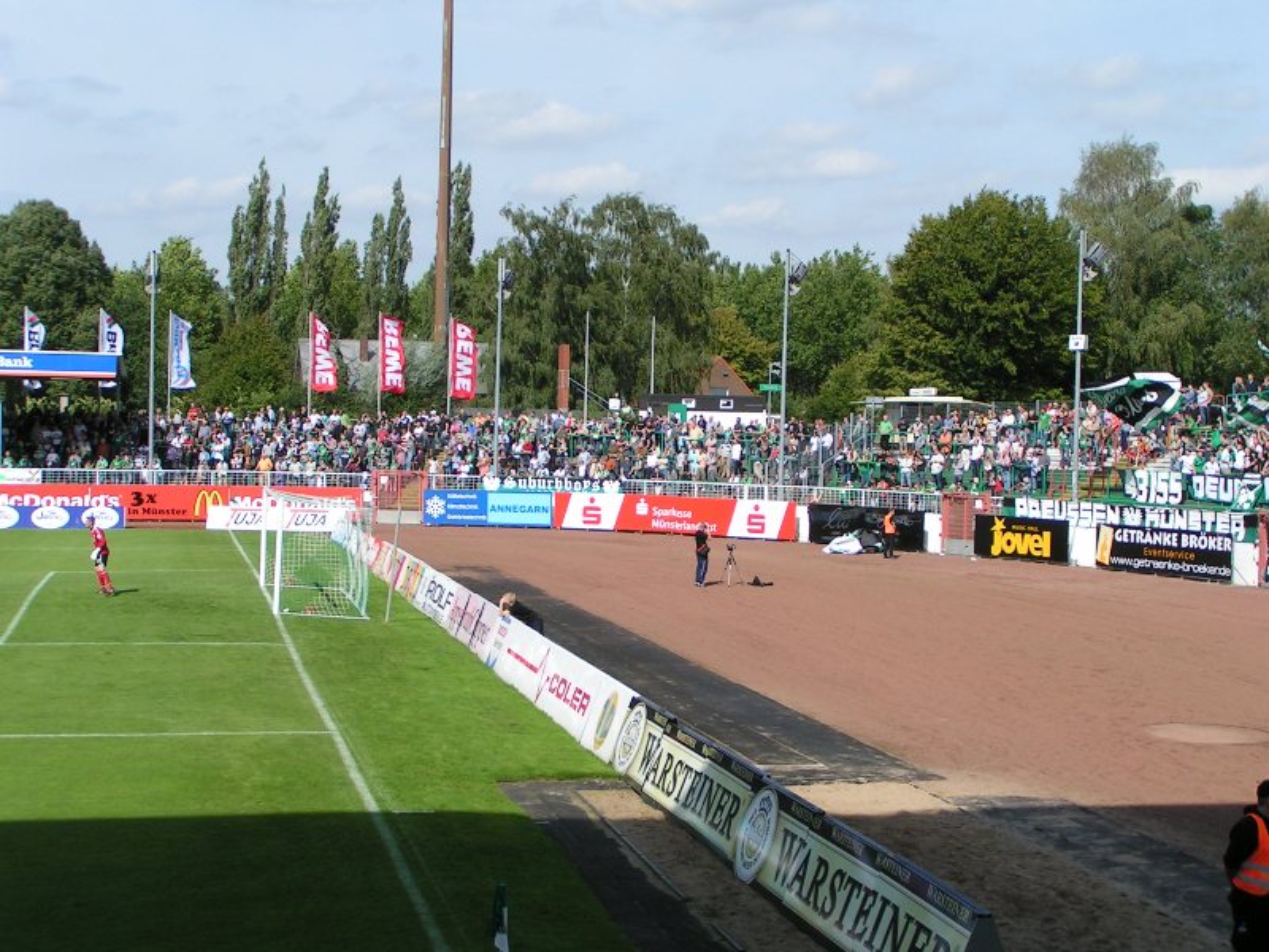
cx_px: 634
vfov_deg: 28.0
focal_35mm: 52
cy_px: 476
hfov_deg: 36.8
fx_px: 1906
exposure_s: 1/640
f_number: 5
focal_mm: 8
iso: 50
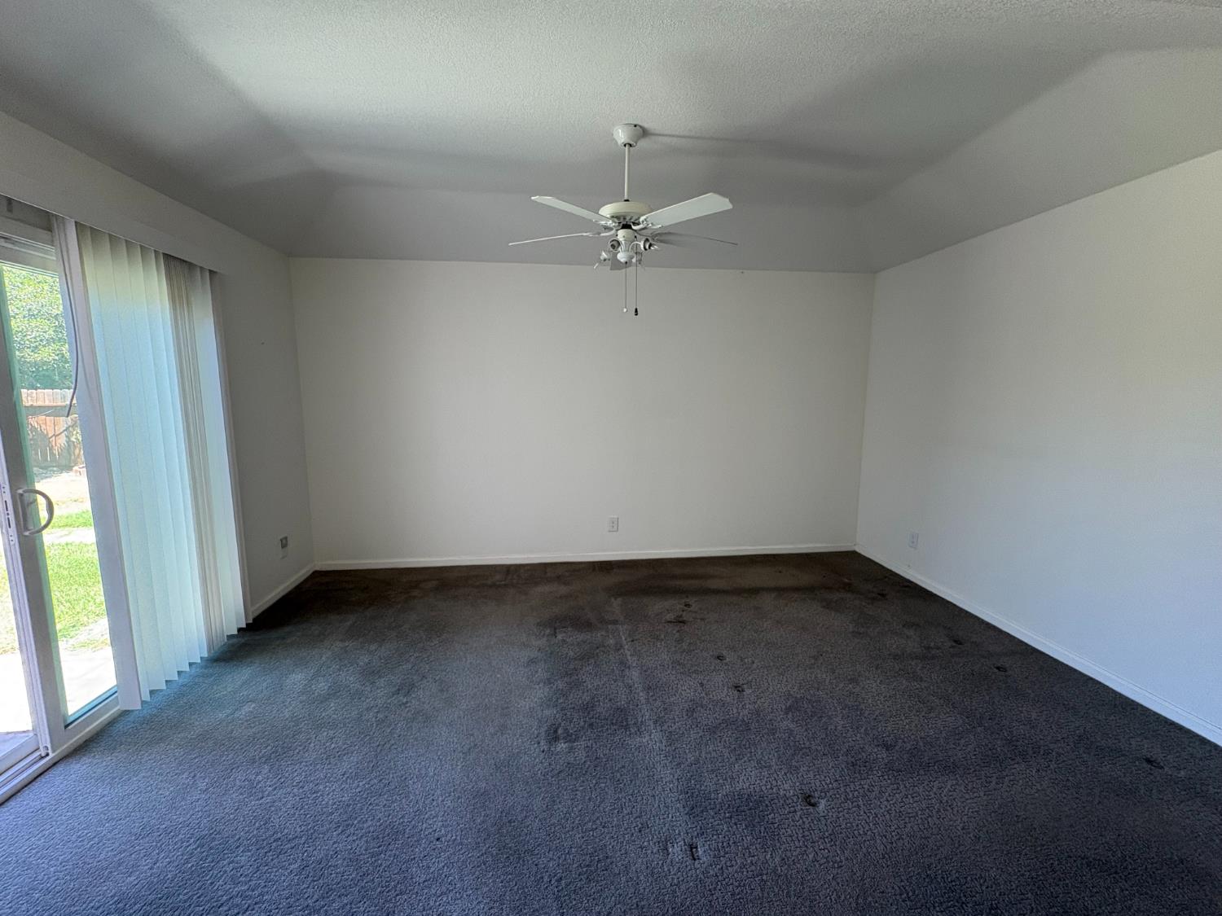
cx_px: 611
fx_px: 494
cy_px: 458
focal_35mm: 14
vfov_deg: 85.7
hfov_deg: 102.1
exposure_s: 1/84
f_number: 2.2
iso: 200
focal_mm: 2.22
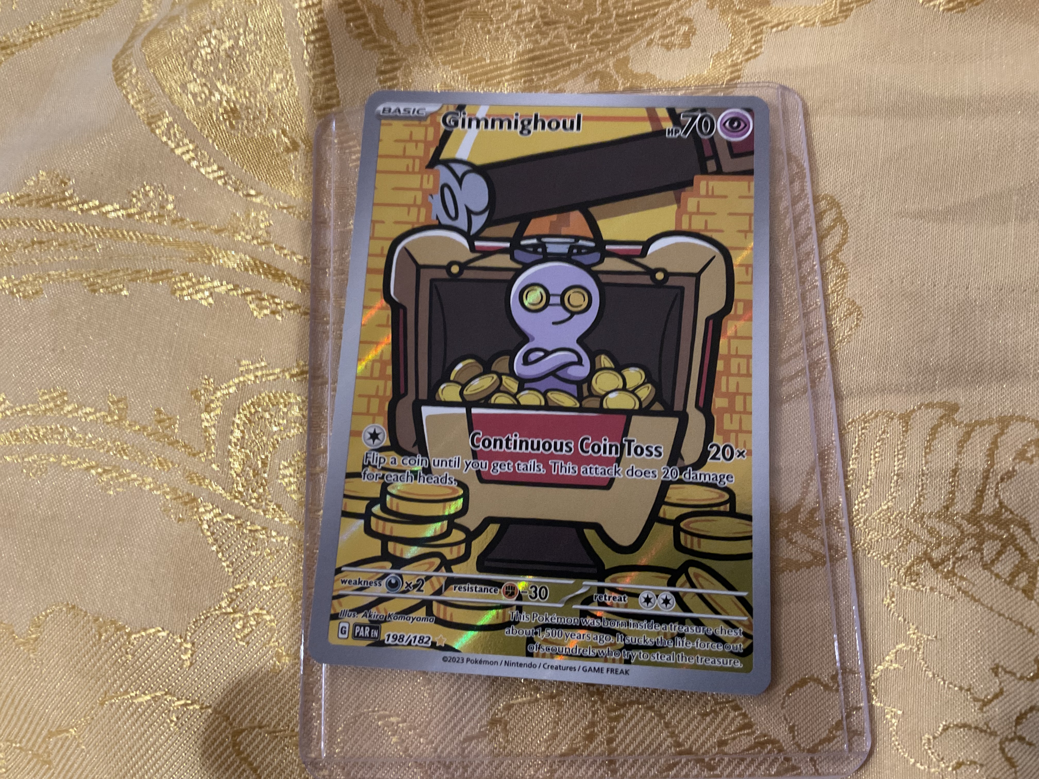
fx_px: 870
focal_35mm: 29
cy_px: 390
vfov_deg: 48.2
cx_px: 520
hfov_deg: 61.7
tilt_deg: -80.1
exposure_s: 1/30
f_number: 1.8
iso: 250
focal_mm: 3
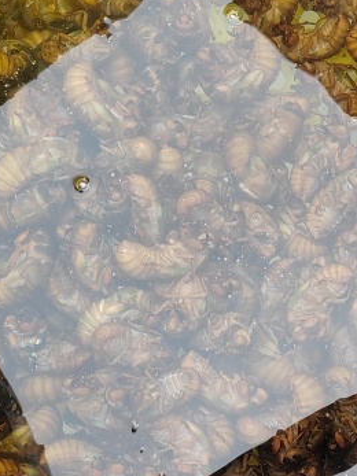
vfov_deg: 22.7
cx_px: 446
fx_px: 1142
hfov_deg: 16.9
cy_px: 473
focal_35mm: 83
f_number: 1.9
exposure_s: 1/240
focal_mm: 5.52
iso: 100
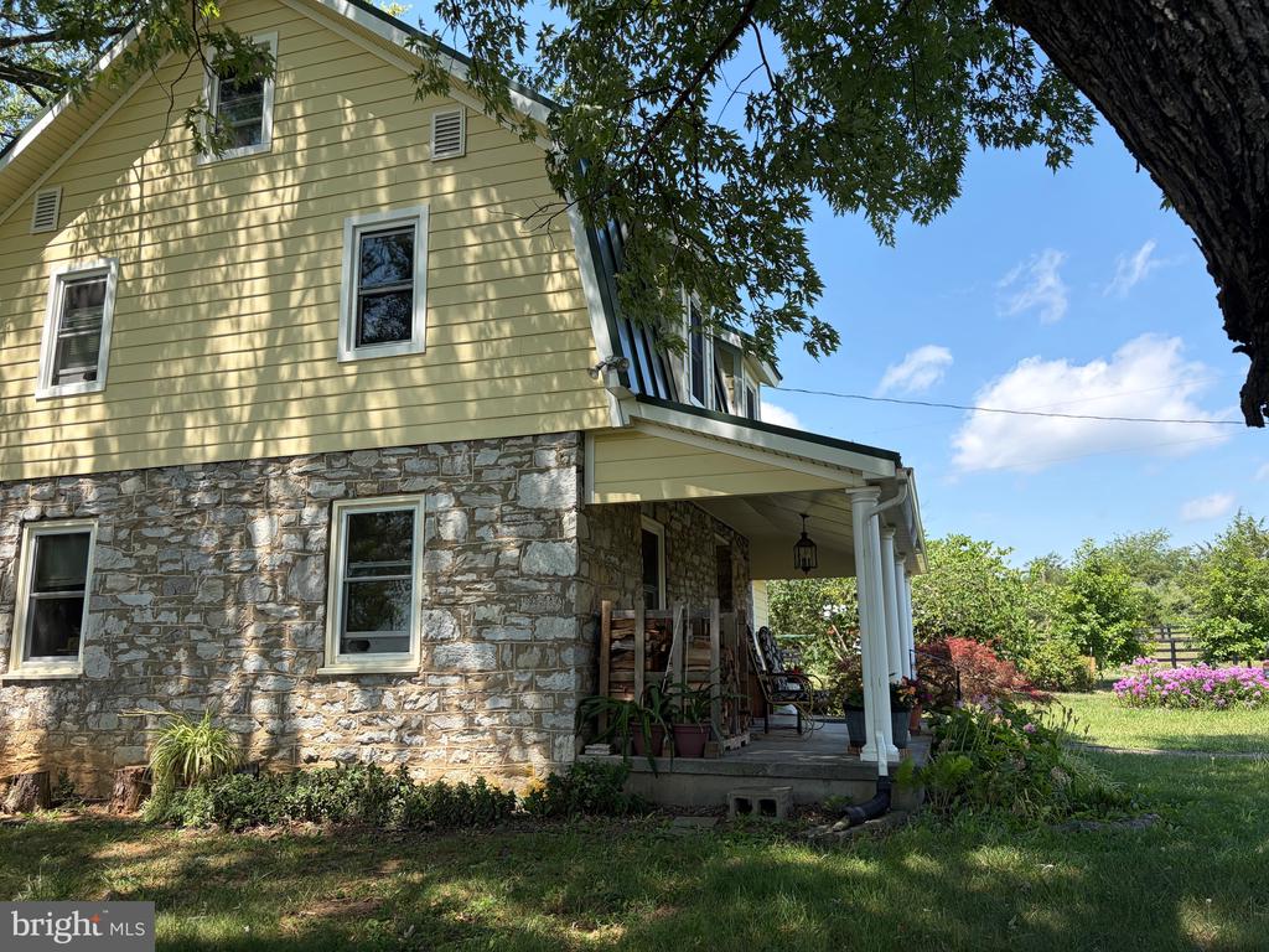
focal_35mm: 26
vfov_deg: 53.1
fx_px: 953
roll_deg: +1.4
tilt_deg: +11.7
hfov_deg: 67.3
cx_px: 634
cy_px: 476
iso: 50
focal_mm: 5.96
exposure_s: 1/1550
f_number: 1.6
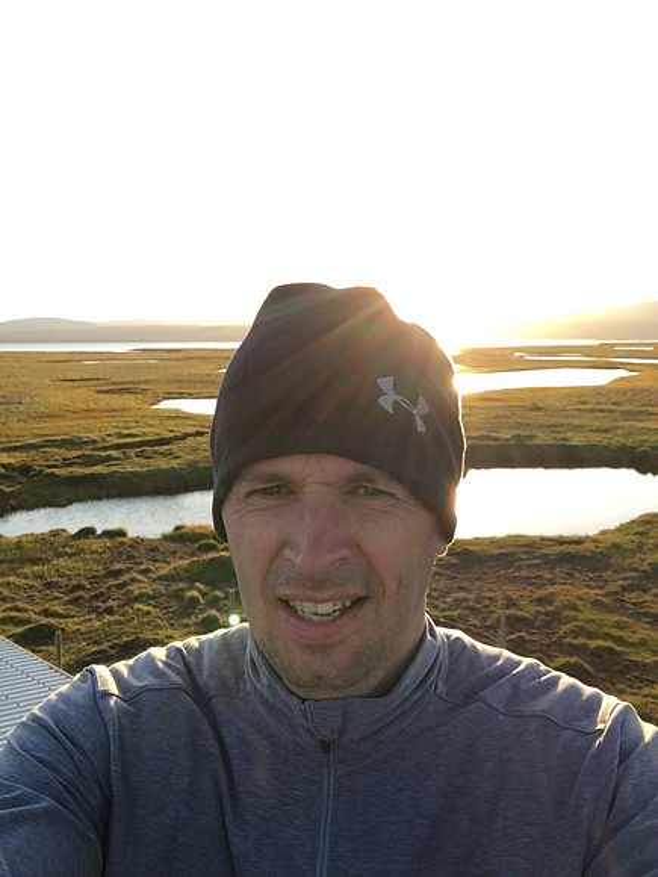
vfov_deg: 58.4
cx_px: 329
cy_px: 438
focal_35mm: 31
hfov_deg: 45.4
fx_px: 786
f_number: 2.2
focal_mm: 2.65
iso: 32
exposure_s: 1/373
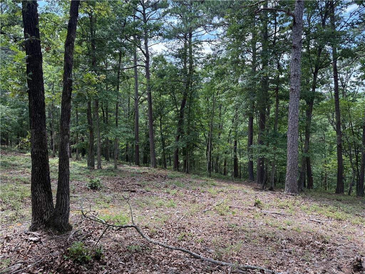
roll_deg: +0.0
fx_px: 253
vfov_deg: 56.8
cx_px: 182
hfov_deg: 71.6
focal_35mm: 24
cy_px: 137
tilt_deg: -5.9
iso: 100
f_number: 1.78
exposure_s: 1/514
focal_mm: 6.76
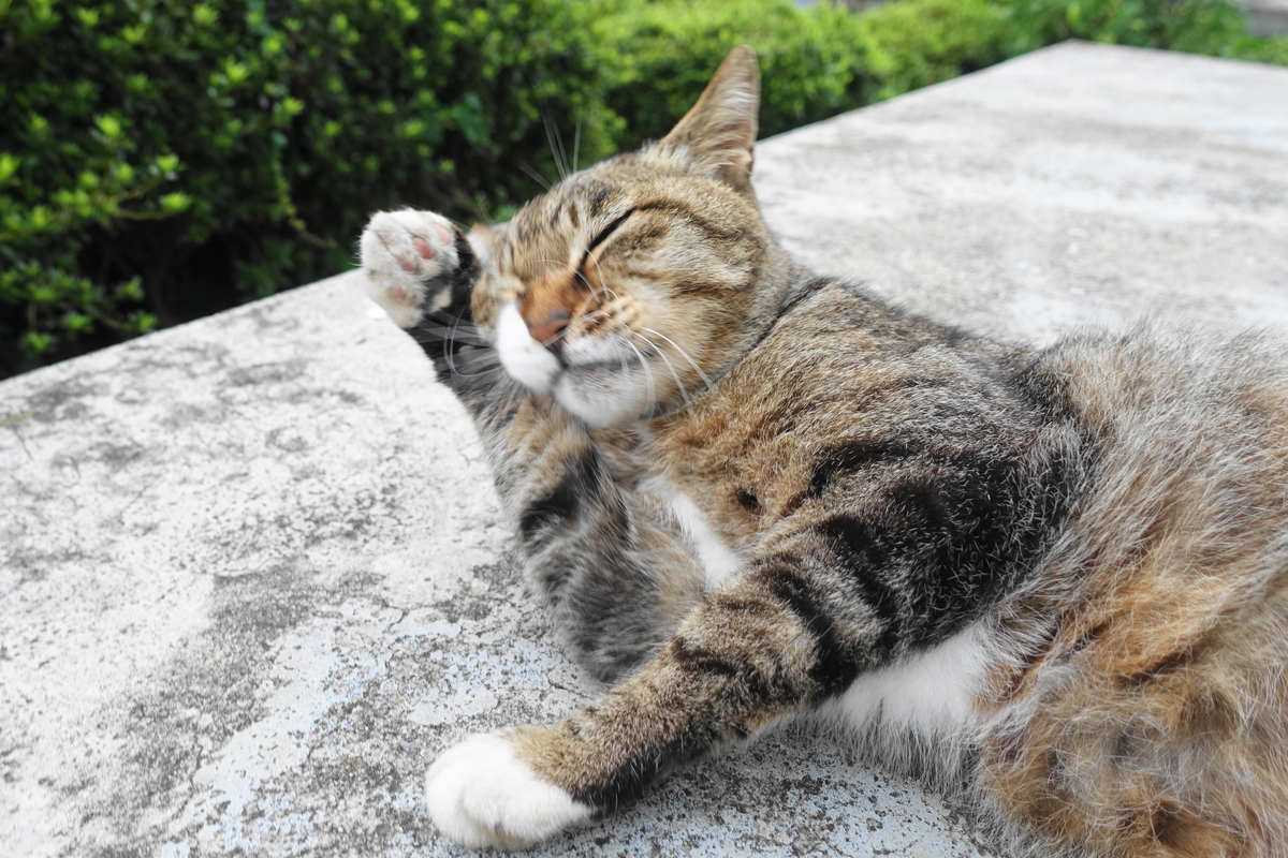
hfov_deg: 73.7
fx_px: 859
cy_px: 429
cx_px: 644
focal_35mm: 24
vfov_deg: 53.1
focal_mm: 8.8
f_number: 2.8
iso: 125
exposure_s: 1/80
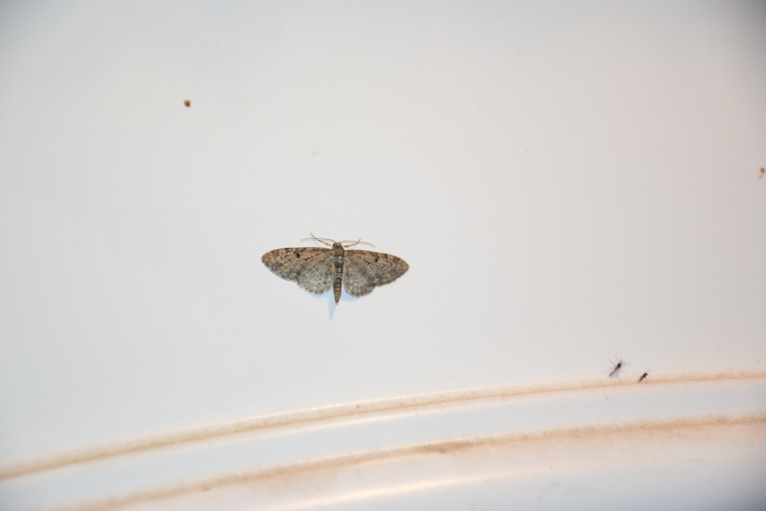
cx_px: 383
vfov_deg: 6.5
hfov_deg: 9.8
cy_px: 256
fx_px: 4468
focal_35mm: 210
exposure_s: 1/200
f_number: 5.6
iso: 800
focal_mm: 140
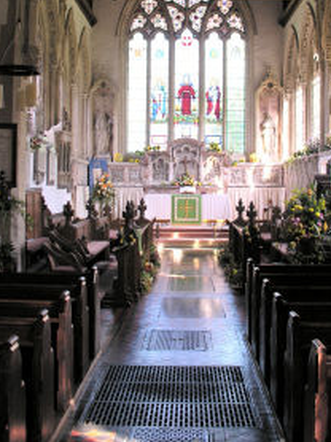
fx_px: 741
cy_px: 134
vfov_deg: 32.9
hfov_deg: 25.2
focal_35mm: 58
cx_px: 168
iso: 50
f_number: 2.8
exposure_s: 1/30
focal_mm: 8.9
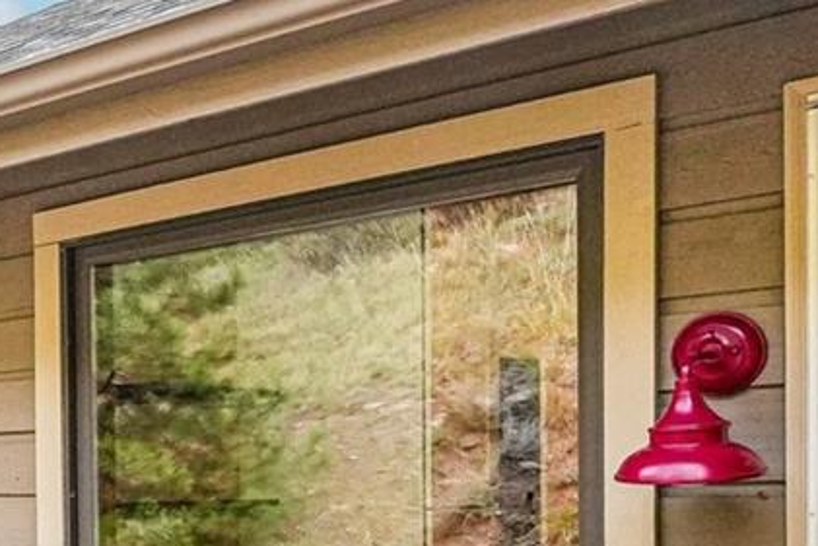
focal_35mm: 57
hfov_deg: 30.4
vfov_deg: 23.4
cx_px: -136
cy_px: 445
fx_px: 1296
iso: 800
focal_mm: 10
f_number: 8
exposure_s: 1/320
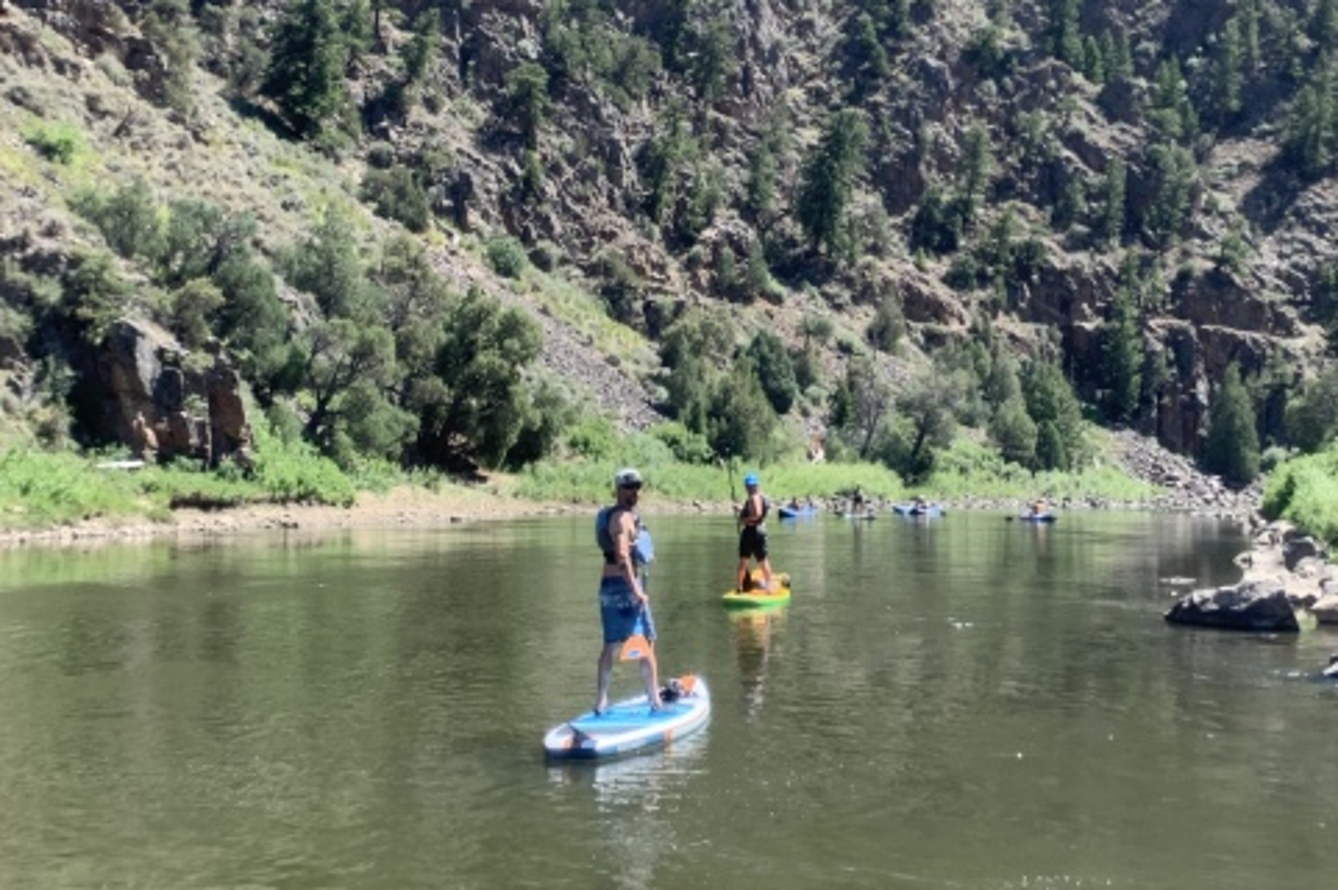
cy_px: 446
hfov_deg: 41.1
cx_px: 679
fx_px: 1783
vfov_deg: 28.0
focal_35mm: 48
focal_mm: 4.25
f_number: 1.8
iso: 25
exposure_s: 1/639
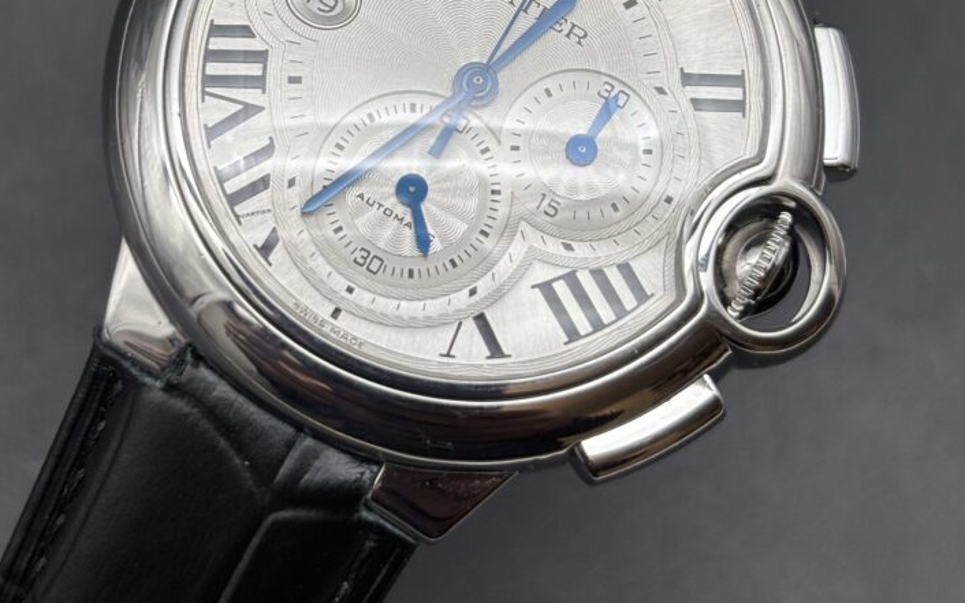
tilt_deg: -69.1
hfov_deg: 25.8
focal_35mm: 80
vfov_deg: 16.0
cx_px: 455
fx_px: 2104
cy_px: 4
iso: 40
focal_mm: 5.96
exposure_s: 1/121
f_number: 1.6
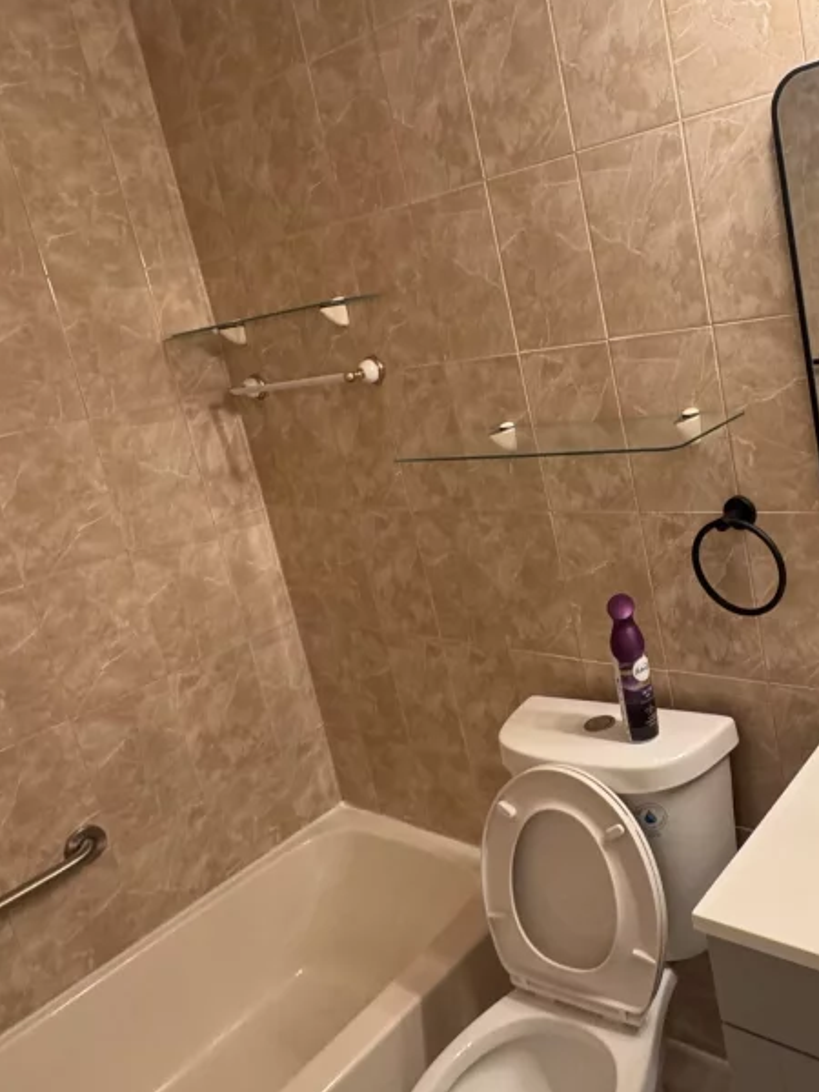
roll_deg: +11.0
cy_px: 466
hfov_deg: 47.1
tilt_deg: -12.0
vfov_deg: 63.1
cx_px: 652
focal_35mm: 28
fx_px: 883
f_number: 2.2
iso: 200
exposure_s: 1/60
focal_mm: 2.22
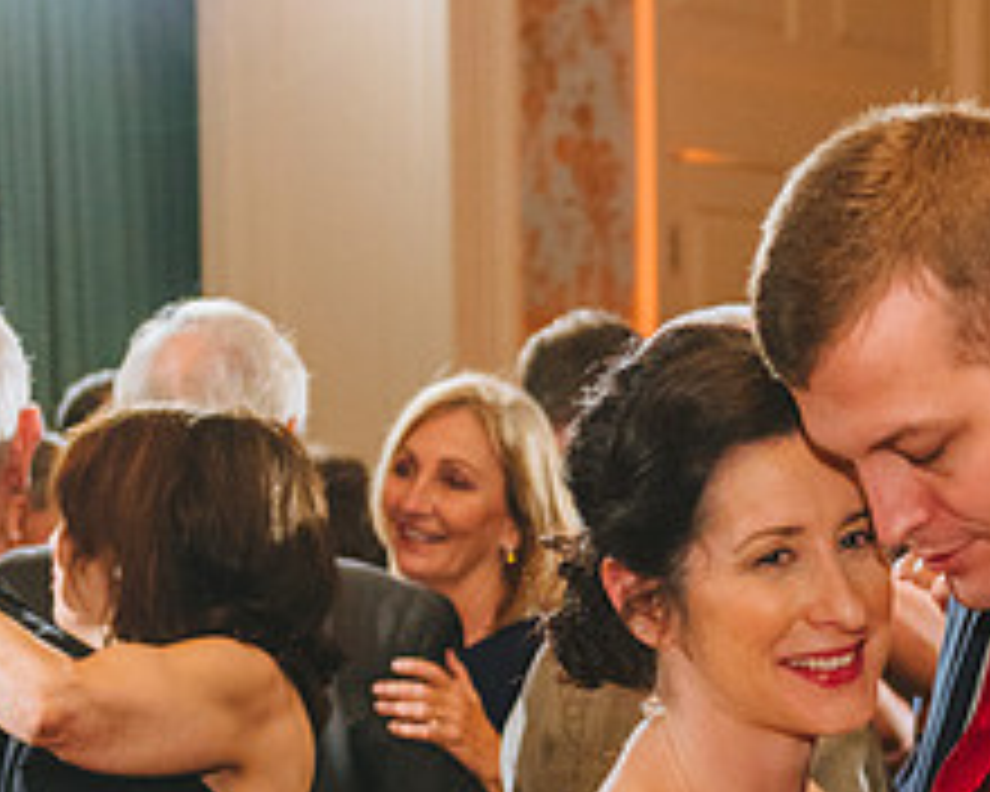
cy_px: 830
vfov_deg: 10.2
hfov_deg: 12.7
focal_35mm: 150
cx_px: 973
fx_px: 4395
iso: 1250
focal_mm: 48
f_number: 3.5
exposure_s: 1/160
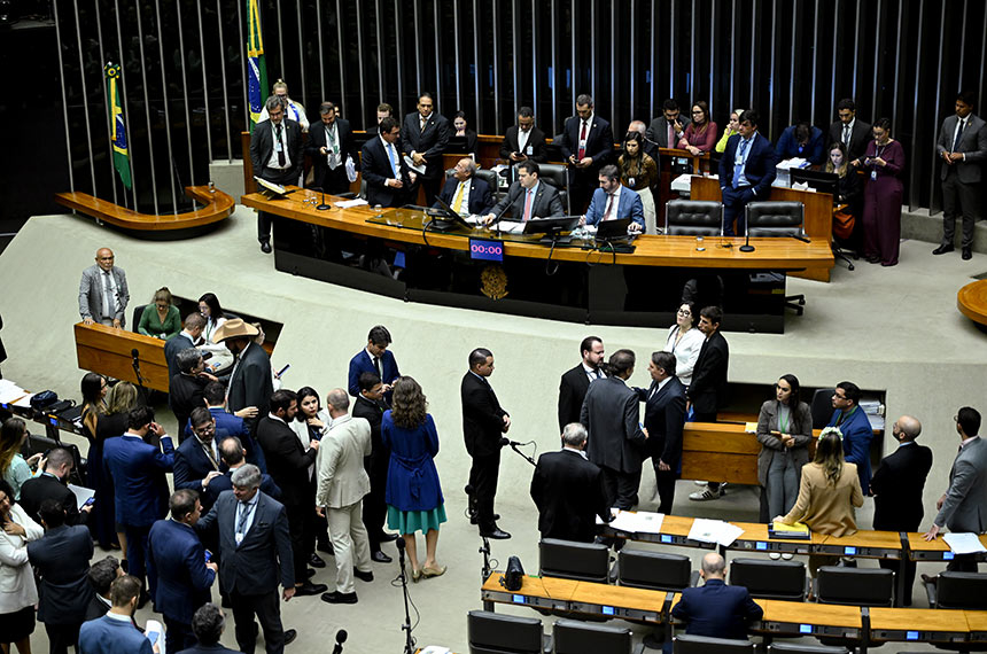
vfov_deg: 22.5
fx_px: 1642
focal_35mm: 60
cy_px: 327
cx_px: 494
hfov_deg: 33.5
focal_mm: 60
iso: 1600
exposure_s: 1/100
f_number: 2.8
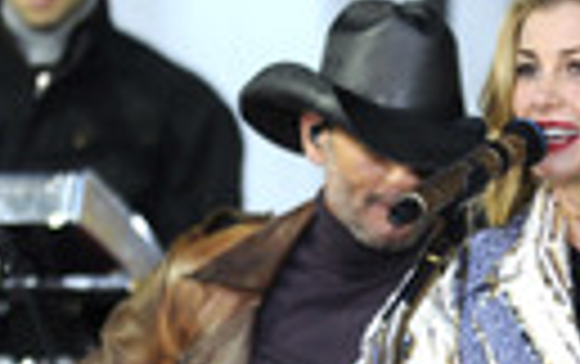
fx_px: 11238
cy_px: 494
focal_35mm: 710
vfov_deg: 1.9
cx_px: 522
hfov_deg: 3.0
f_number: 3.2
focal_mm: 200
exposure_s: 1/400
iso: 1000
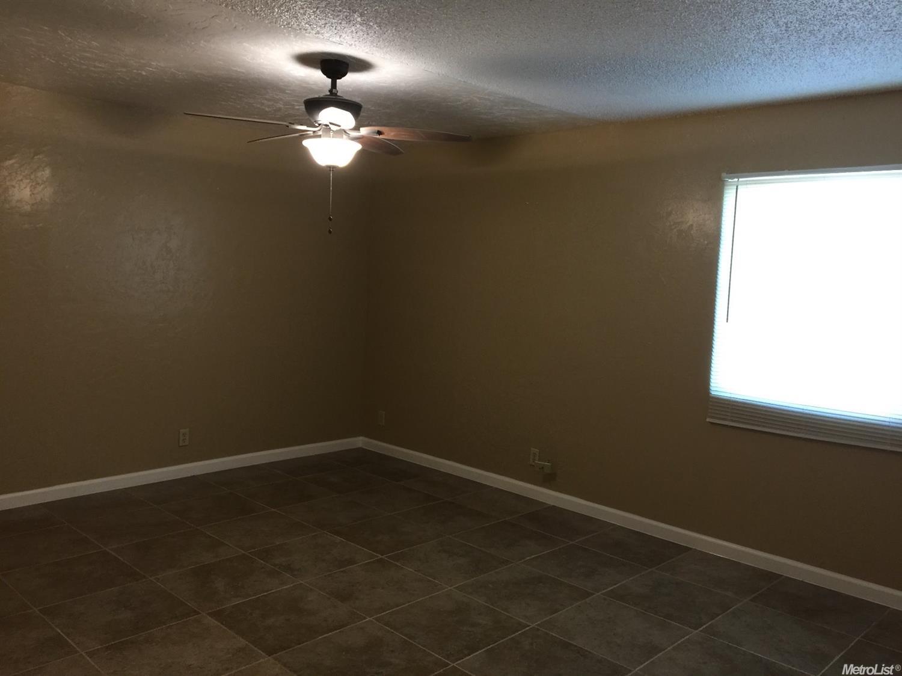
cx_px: 451
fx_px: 755
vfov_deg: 48.2
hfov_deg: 61.7
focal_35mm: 29
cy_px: 338
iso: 80
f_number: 2.2
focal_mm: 4.15
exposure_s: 1/15
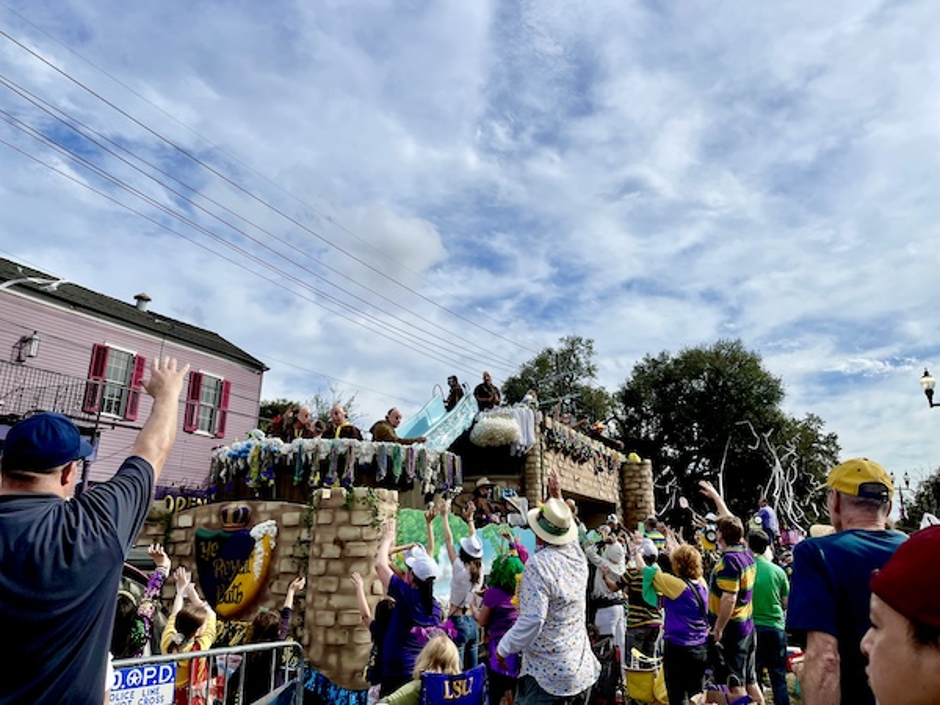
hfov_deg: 69.4
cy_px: 352
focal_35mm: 25
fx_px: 679
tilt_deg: +16.1
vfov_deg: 54.9
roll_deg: -1.7
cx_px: 470
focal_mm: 5.1
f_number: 1.6
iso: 32
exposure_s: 1/6993
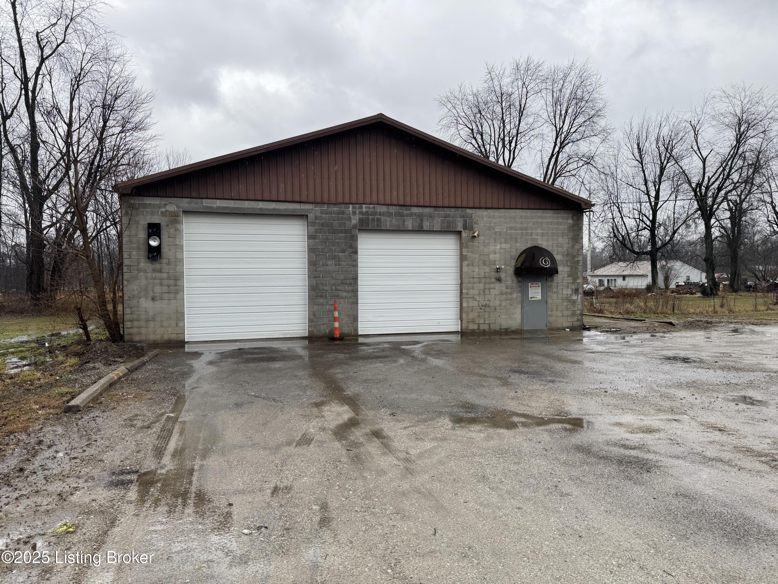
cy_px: 292
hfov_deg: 71.6
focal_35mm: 24
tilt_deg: -1.0
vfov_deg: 56.8
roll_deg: +0.9
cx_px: 389
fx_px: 539
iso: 64
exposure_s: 1/172
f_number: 1.78
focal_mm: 6.76
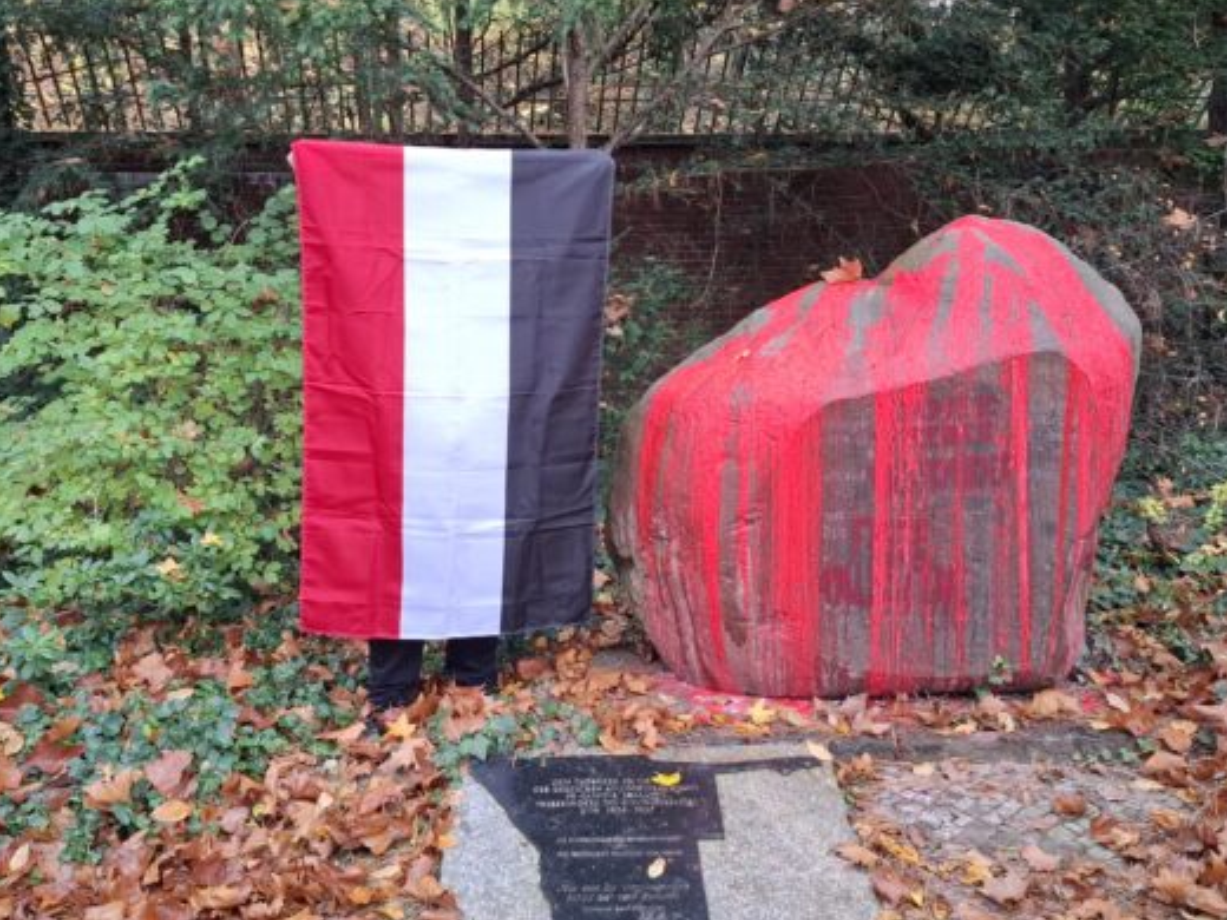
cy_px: 394
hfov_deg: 53.9
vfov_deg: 41.7
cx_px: 592
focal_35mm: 34
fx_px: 1205
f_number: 1.8
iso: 160
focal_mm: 5.54
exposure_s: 1/120
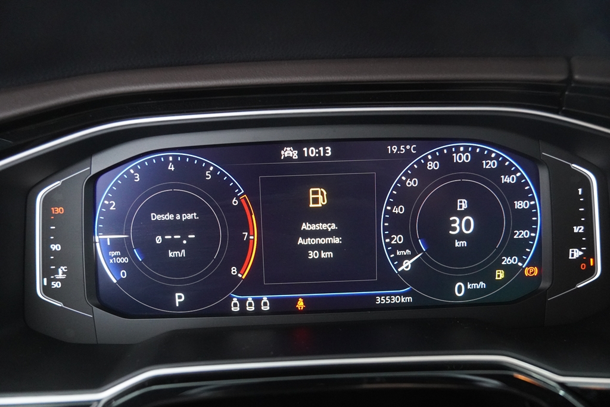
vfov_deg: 43.6
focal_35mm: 30
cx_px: 305
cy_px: 204
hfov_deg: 61.9
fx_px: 508
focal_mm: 20
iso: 4000
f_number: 2.8
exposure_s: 1/160
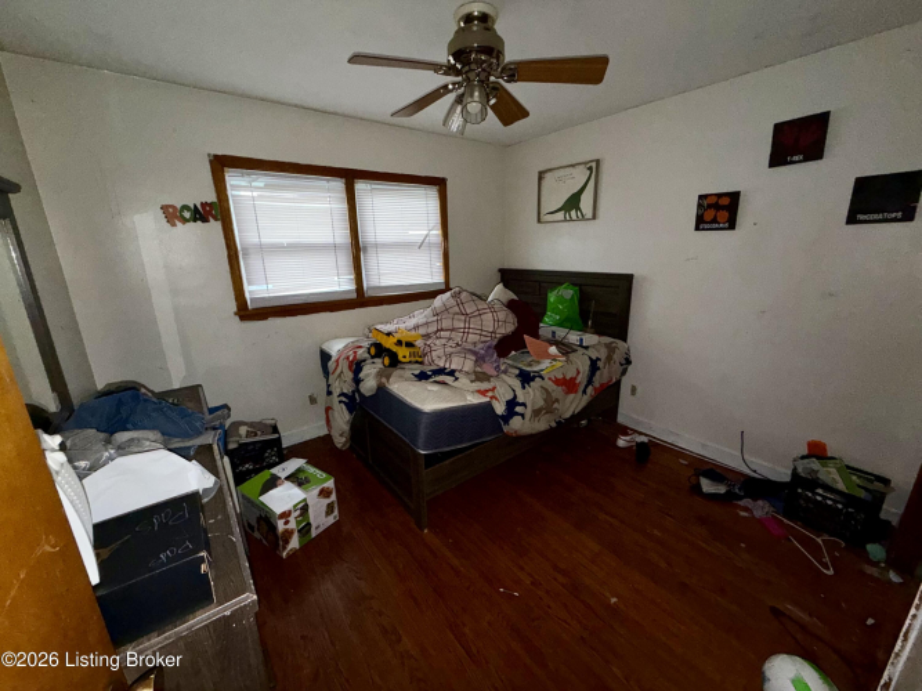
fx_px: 373
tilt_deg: -15.8
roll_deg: +1.4
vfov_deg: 85.7
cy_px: 346
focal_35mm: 14
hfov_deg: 102.1
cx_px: 461
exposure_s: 1/30
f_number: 2.2
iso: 125
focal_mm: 2.22
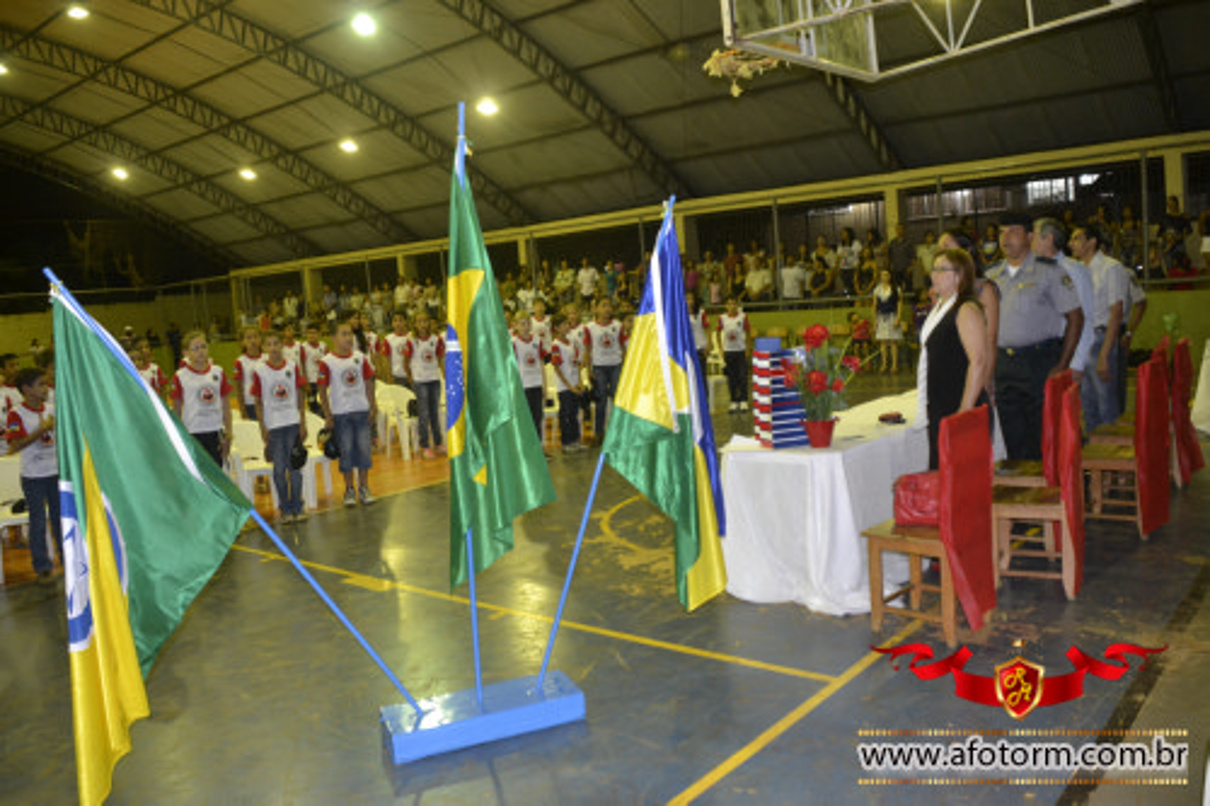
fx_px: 1008
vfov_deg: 43.6
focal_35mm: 30
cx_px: 605
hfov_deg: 61.9
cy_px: 403
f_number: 3.5
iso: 1250
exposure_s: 1/60
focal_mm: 20
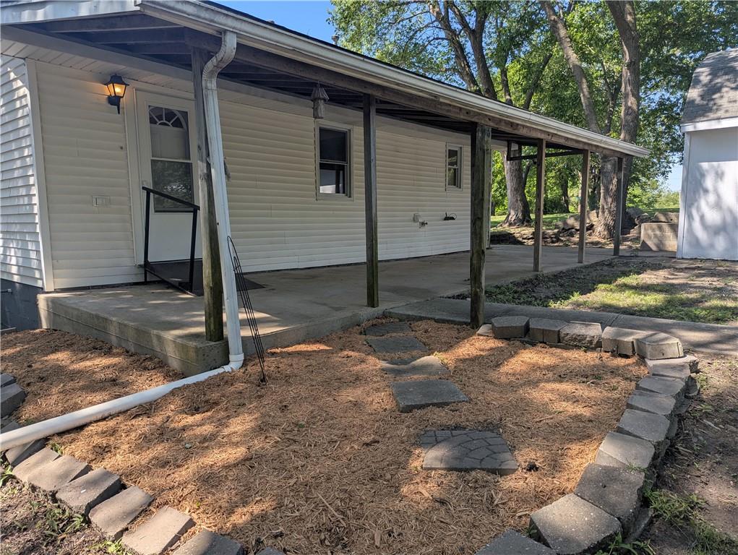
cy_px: 278
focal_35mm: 24
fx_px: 512
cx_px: 369
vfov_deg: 56.9
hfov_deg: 71.5
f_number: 1.85
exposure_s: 1/618
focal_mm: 6.81
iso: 32
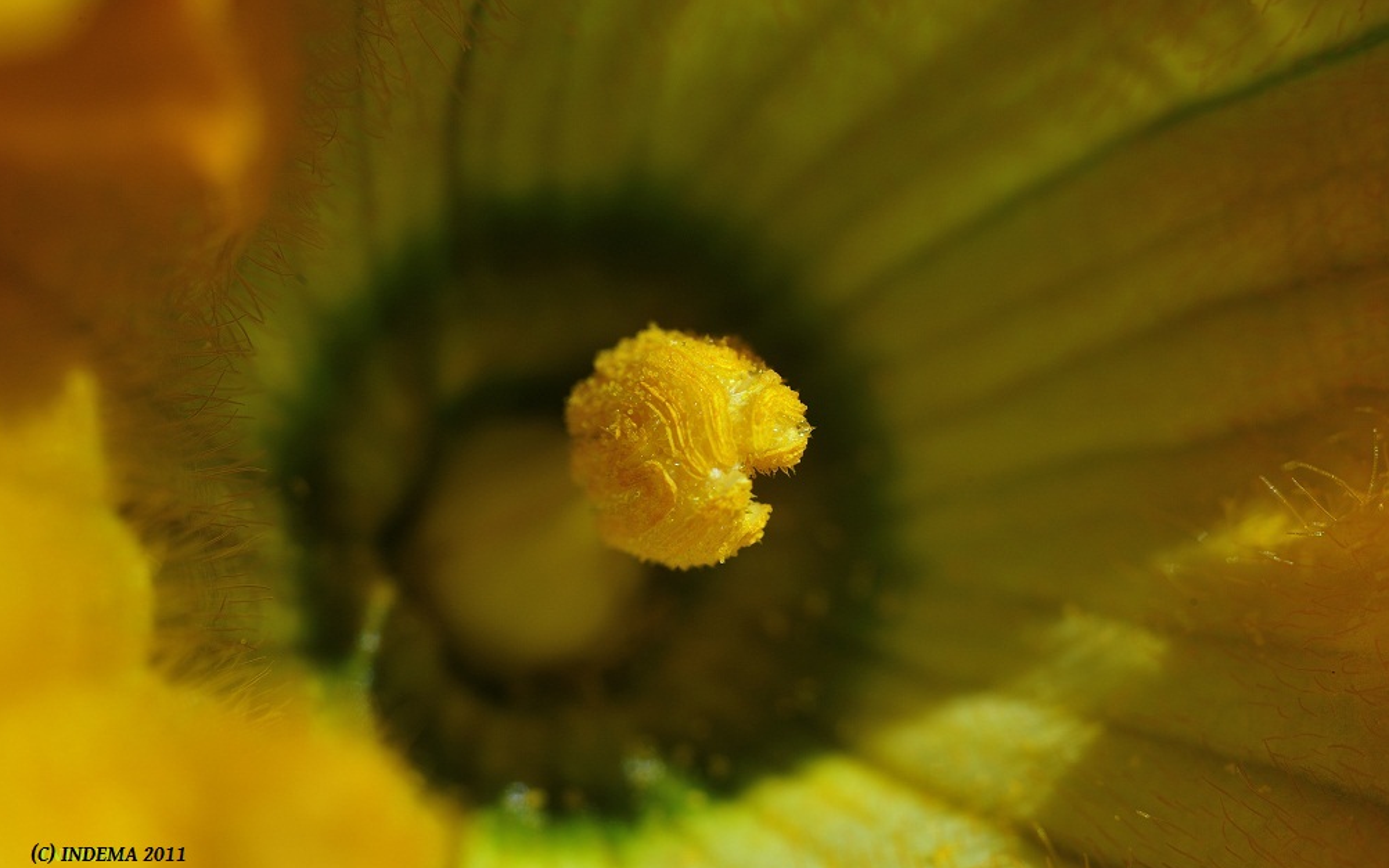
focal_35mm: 52
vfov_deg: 24.9
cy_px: 424
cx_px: 694
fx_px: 1969
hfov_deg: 38.9
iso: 200
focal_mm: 50
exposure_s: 1/250
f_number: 1.8
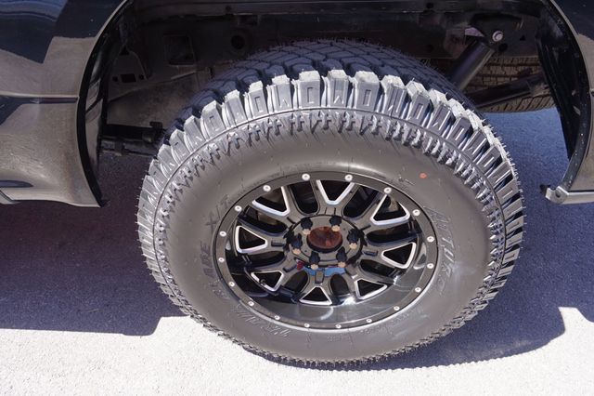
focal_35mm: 24
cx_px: 297
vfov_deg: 53.1
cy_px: 198
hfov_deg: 73.8
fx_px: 396
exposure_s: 1/80
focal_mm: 16
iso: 100
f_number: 5.6
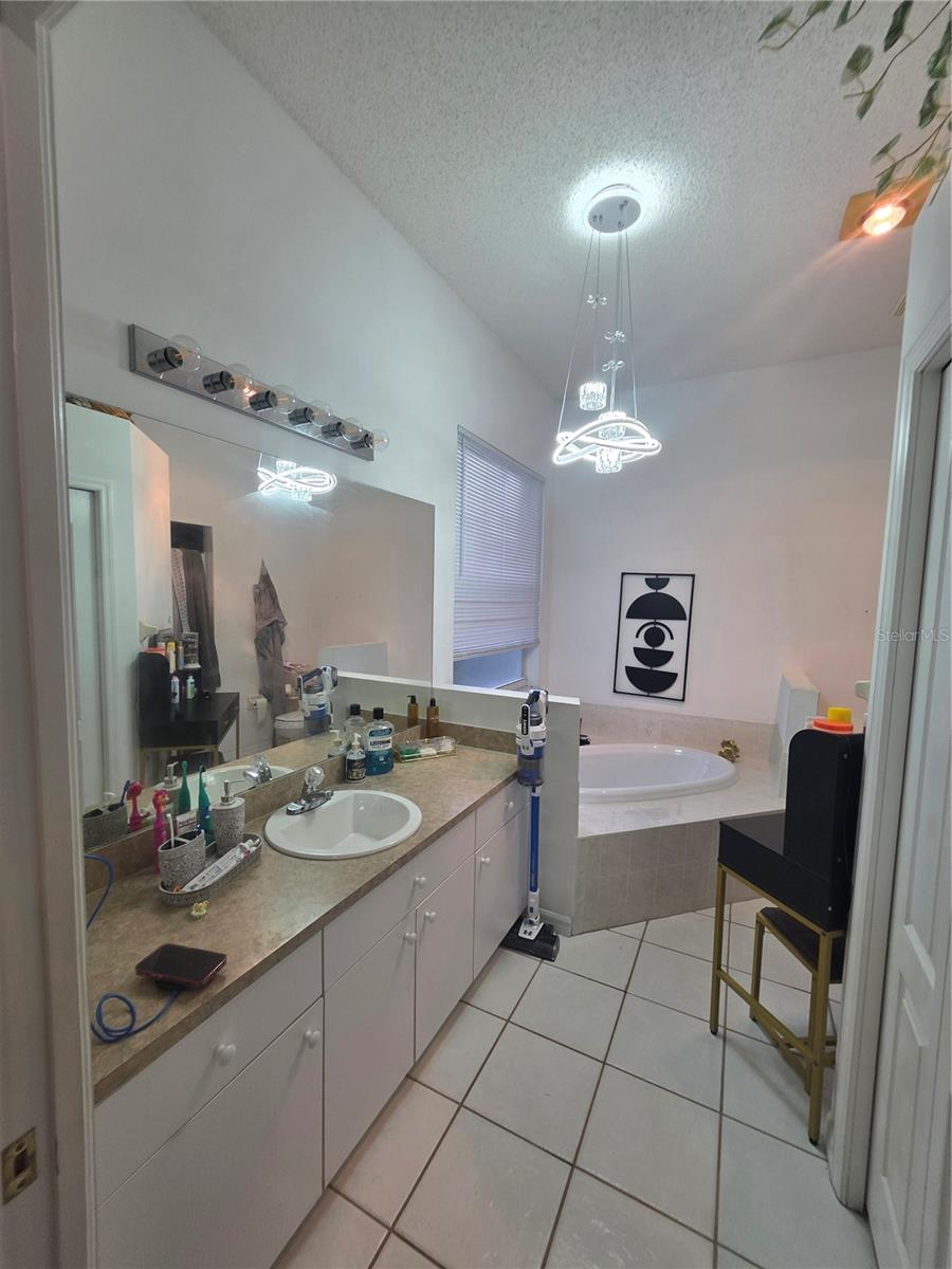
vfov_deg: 106.2
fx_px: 477
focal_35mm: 13
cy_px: 634
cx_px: 476
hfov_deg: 89.9
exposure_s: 1/120
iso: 50
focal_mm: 2.2
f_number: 1.9
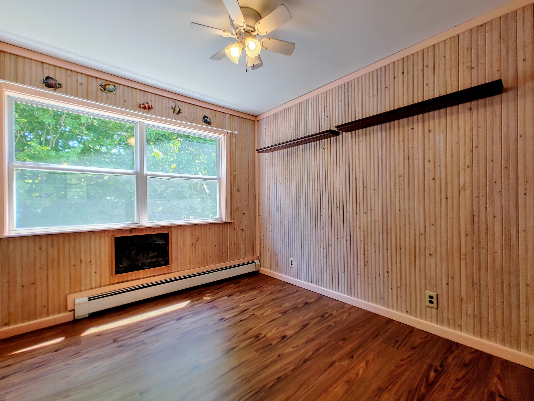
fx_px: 247
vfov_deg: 78.1
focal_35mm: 16
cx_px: 272
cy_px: 198
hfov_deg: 94.5
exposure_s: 1/40
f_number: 1.9
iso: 50
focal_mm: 1.78
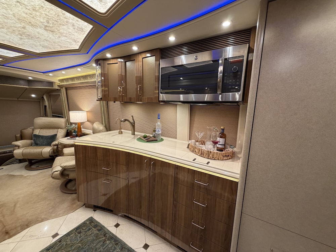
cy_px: 126
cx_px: 168
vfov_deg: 85.7
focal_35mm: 14
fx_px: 136
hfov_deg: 102.1
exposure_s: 1/120
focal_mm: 2.22
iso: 320
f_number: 2.2
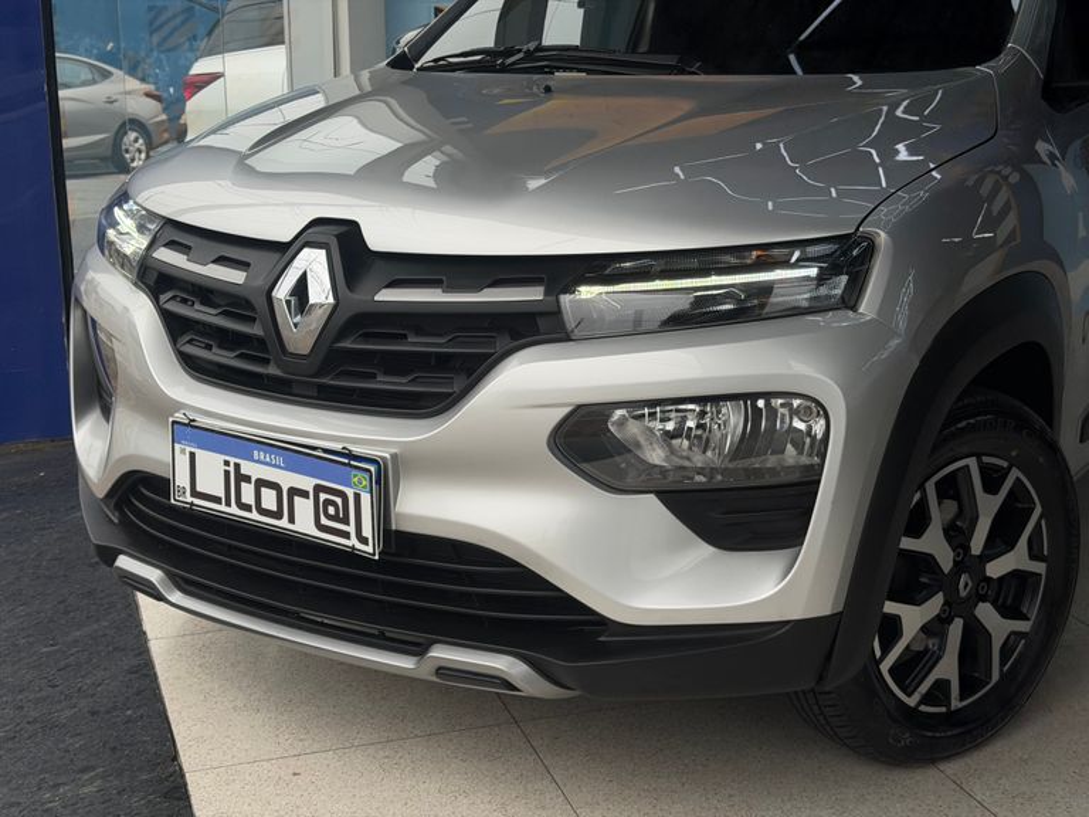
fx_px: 1510
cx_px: 544
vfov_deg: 30.3
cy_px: 408
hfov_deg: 39.7
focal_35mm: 48
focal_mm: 6.76
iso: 64
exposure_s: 1/1330
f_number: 1.78
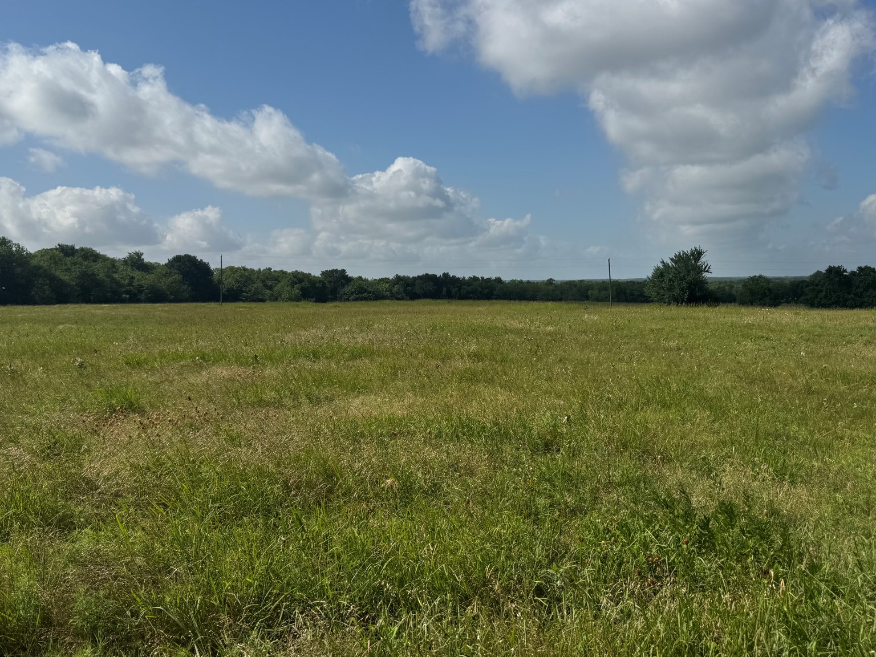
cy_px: 254
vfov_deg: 43.9
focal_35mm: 32
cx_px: 409
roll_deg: +1.0
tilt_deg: +2.1
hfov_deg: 56.8
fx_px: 810
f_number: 1.78
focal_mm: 6.76
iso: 80
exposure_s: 1/7937
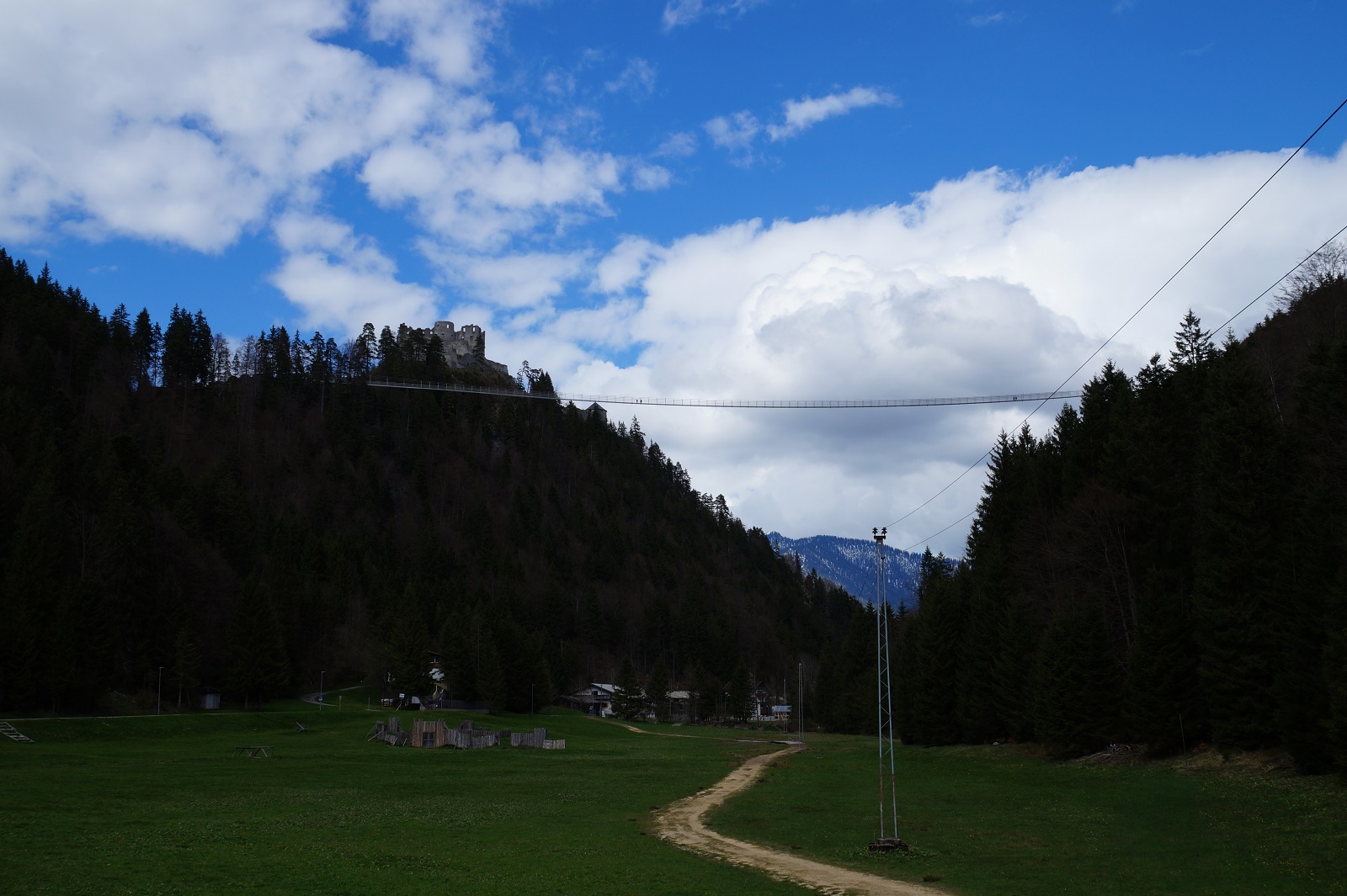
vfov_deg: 36.8
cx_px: 674
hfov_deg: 53.2
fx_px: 1346
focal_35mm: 36
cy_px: 448
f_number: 10
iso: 100
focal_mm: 24
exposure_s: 1/250
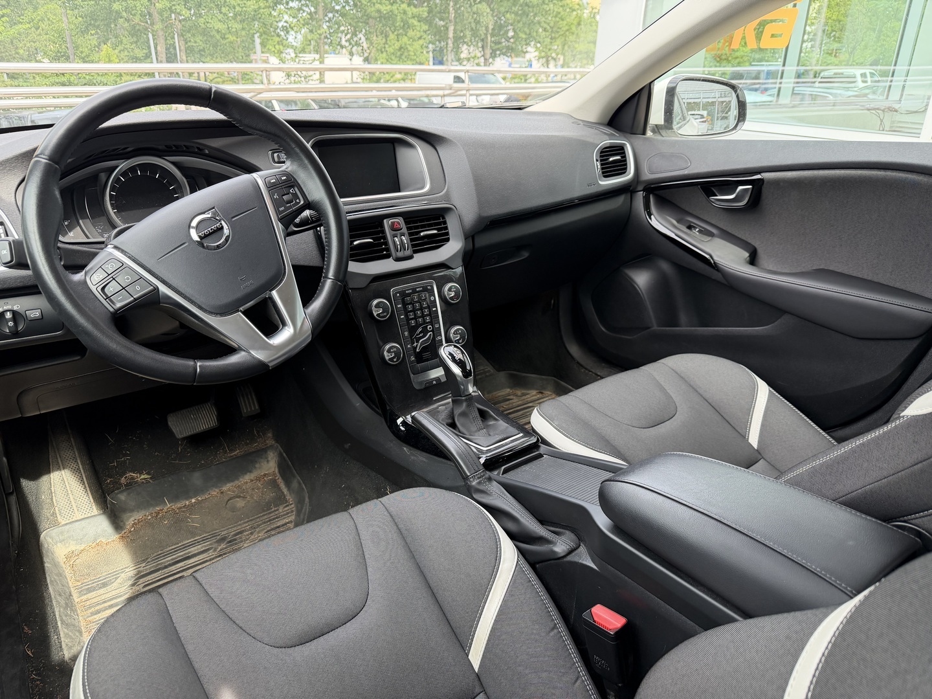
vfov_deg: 56.8
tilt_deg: -24.1
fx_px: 646
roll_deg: -1.7
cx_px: 466
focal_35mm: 24
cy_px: 350
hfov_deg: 71.6
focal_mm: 6.76
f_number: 1.78
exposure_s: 1/224
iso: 160
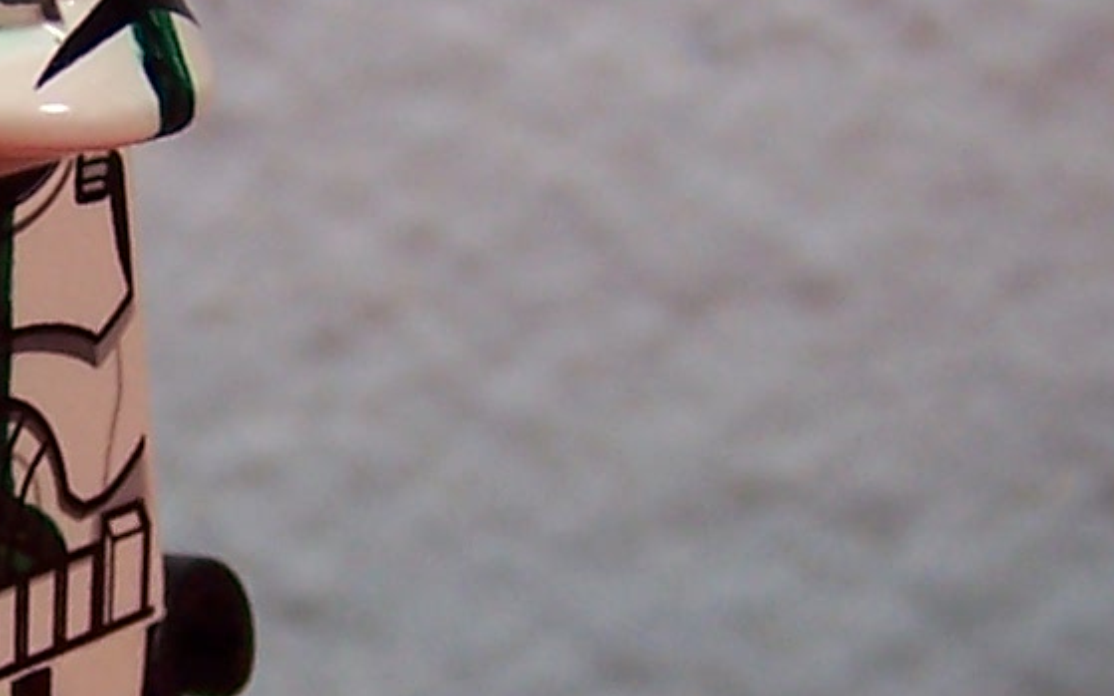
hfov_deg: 12.4
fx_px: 5038
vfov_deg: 7.9
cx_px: -96
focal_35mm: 166
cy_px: 329
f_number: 2.8
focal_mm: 6.3
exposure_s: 1/30
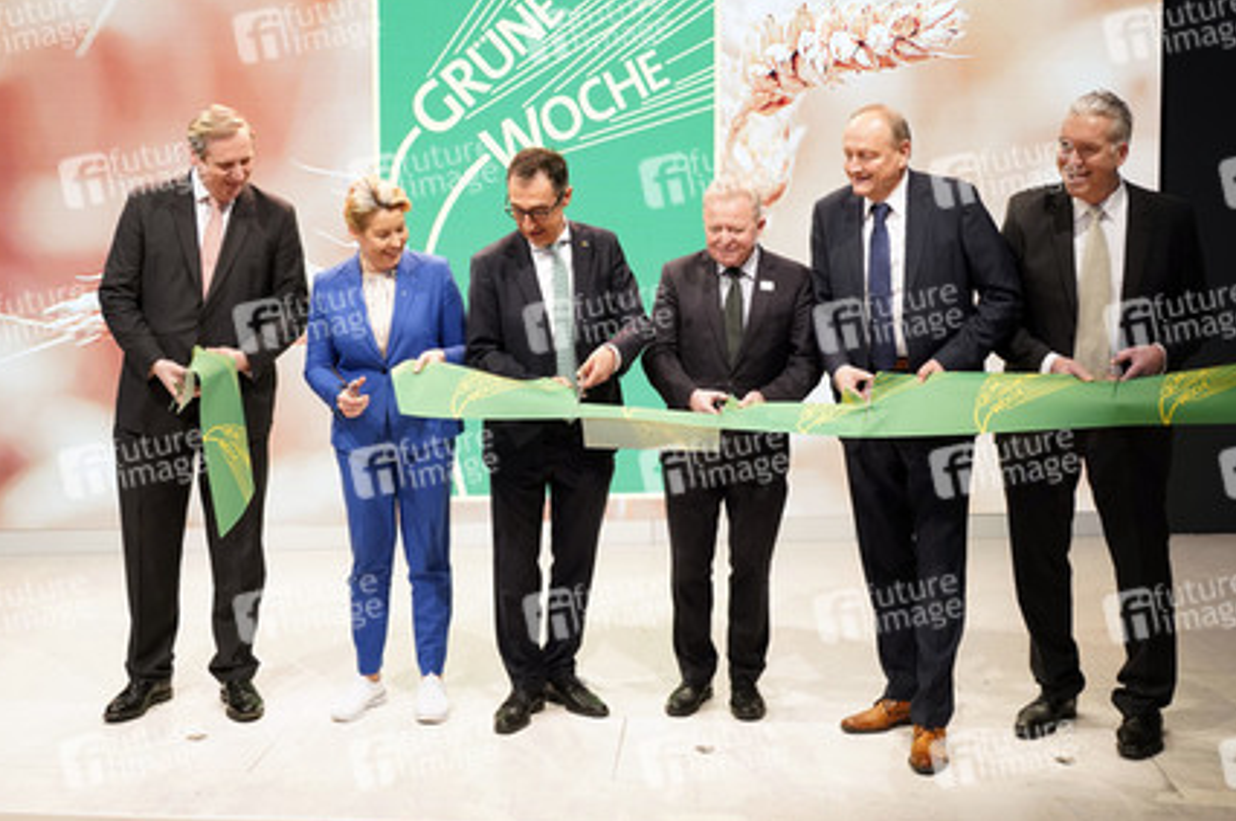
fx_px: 1235
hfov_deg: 53.2
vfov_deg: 36.8
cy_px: 392
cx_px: 637
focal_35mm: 36
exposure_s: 1/160
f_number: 5
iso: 1600
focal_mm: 34
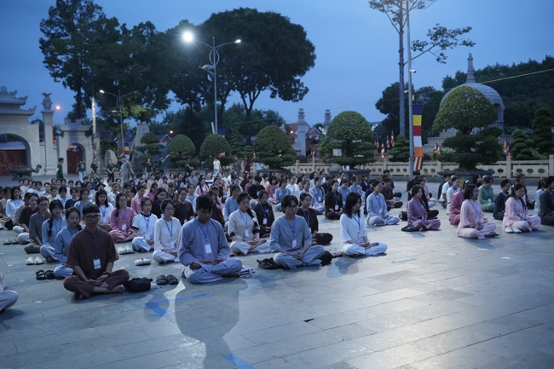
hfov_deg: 54.4
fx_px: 538
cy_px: 184
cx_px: 277
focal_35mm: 35
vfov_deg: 37.8
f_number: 2.8
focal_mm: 35
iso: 4000
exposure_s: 1/160
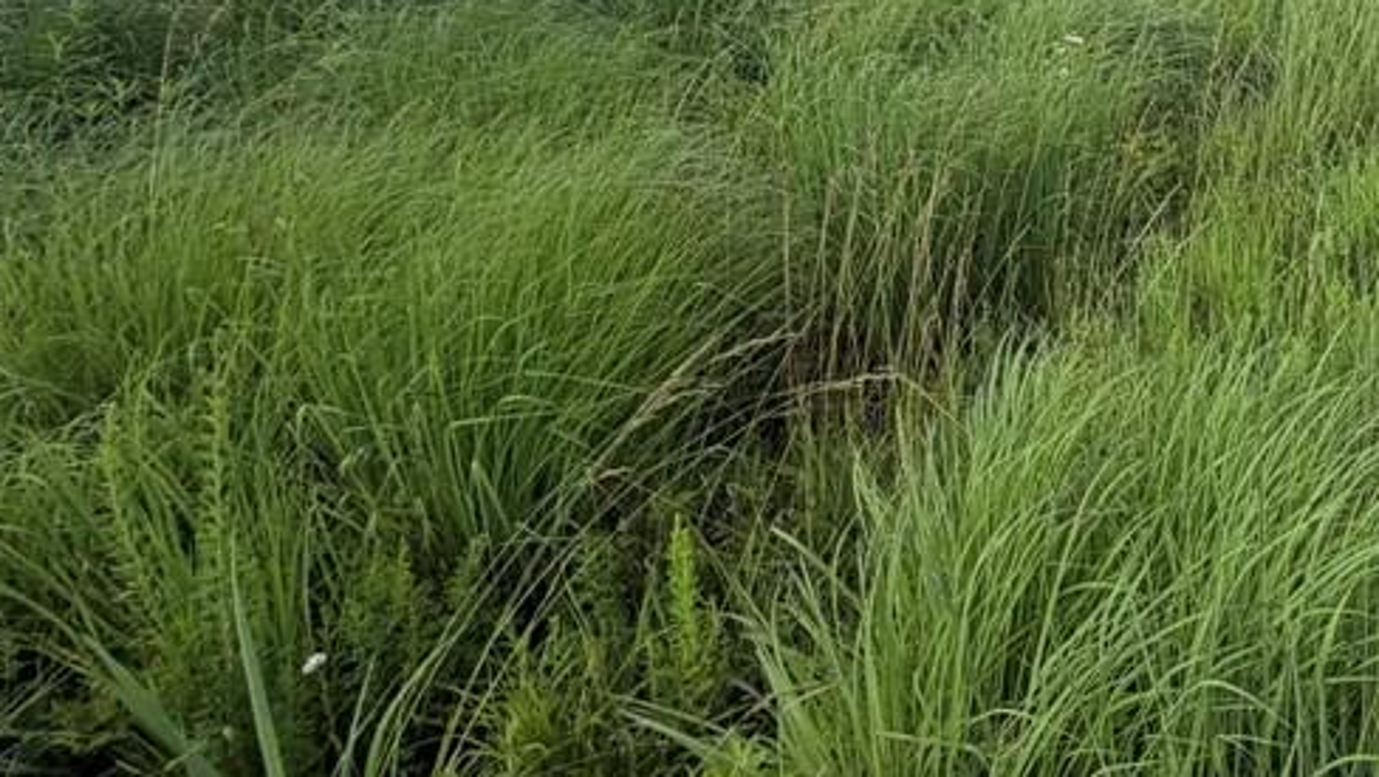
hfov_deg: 48.3
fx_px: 1171
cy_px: -11
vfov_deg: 33.4
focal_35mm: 32
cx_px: 1427
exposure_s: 1/672
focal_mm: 2.22
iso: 40
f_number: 2.2
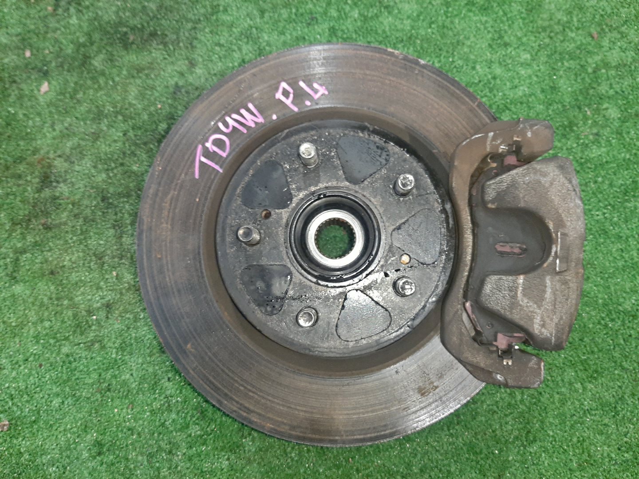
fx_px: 480
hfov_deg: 67.3
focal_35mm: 26
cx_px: 320
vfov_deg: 53.1
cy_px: 240
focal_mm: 3.93
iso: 185
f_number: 1.7
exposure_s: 1/25
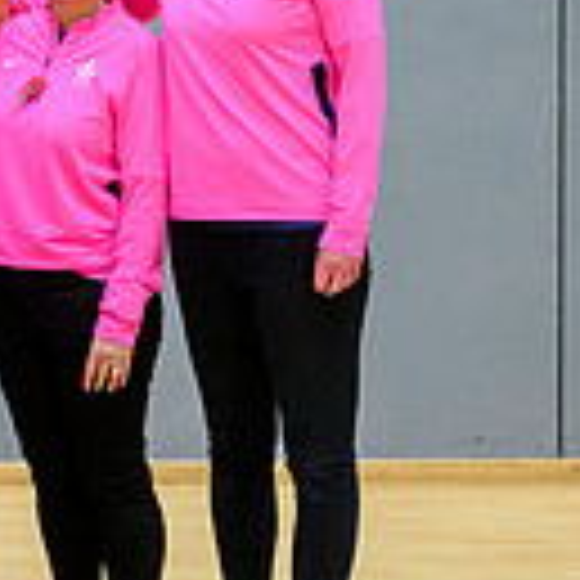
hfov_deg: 8.1
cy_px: 40
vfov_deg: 8.5
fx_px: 3886
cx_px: -621
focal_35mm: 205
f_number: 4.5
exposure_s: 1/500
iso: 5000
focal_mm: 49
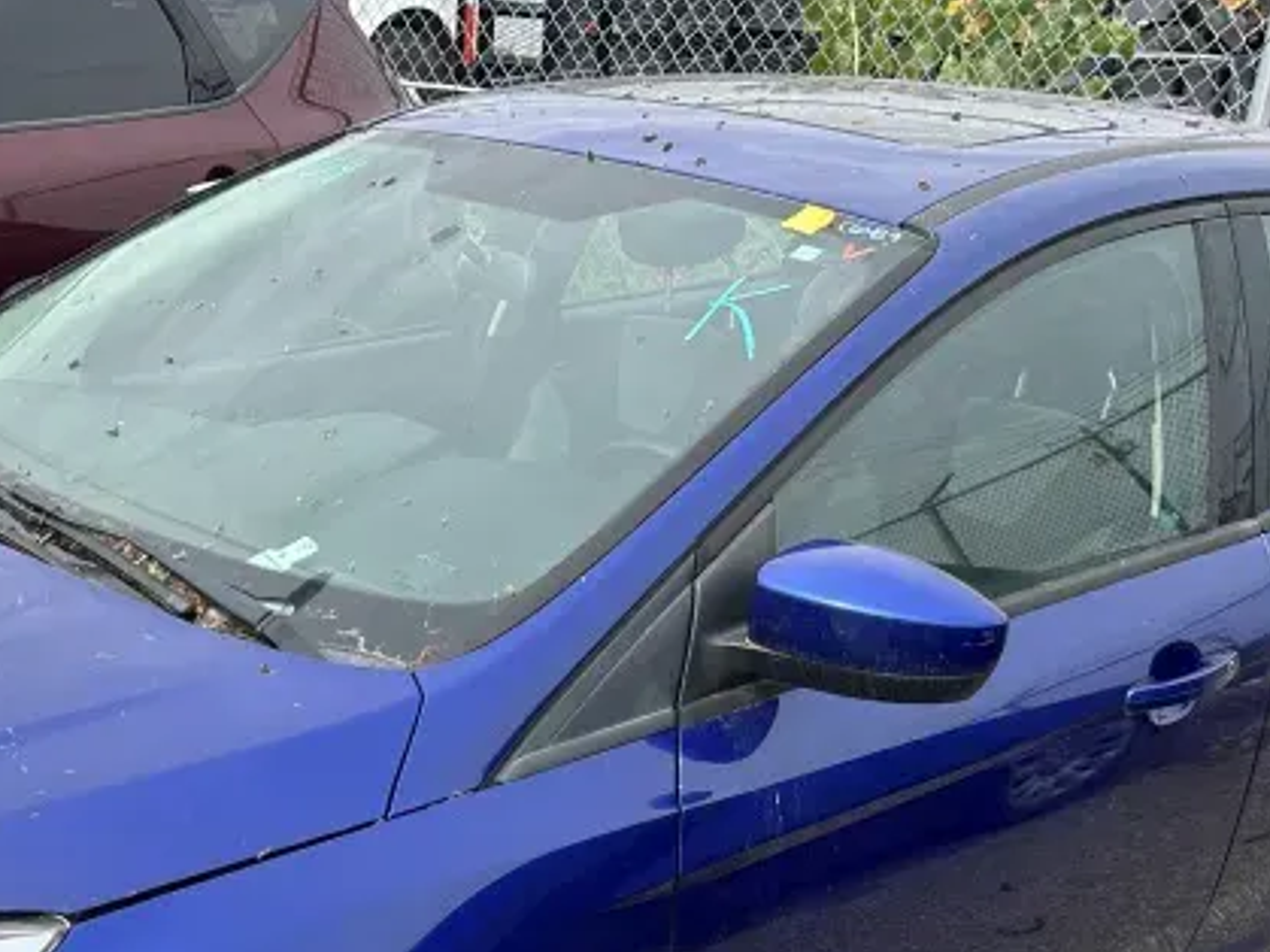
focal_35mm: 55
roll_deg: -3.6
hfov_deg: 34.2
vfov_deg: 25.7
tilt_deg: -20.2
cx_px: 318
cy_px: 870
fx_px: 2017
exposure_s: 1/1613
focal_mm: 6.86
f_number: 1.78
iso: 80
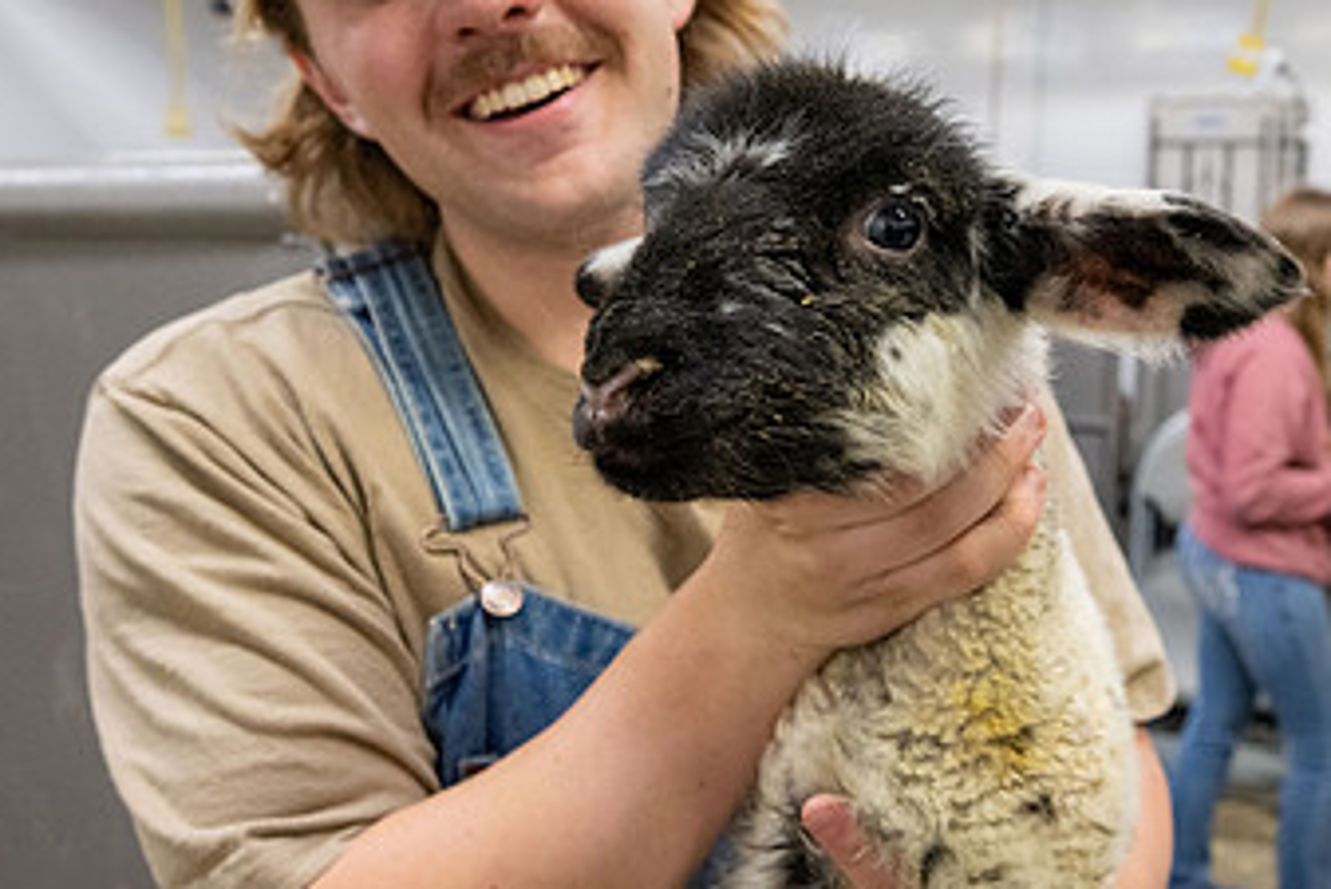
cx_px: 960
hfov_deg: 57.9
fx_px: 1147
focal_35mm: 31
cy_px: 444
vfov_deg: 42.4
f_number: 4
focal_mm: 18
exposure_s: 1/200
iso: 3200
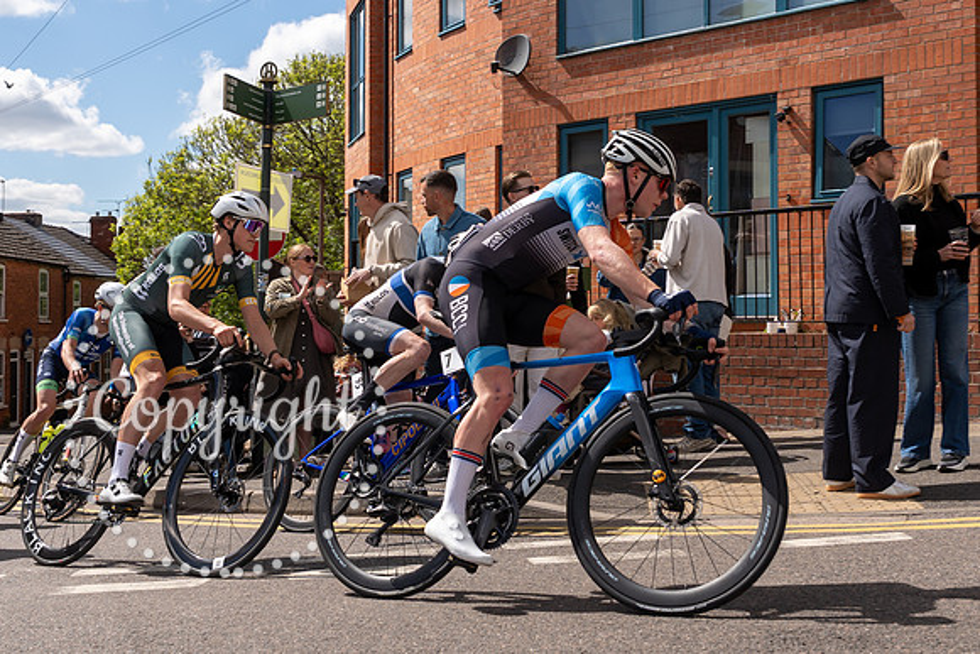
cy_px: 283
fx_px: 1260
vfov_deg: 29.1
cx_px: 411
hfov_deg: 42.4
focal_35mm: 46
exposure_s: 1/1000
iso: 125
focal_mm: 25
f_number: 5
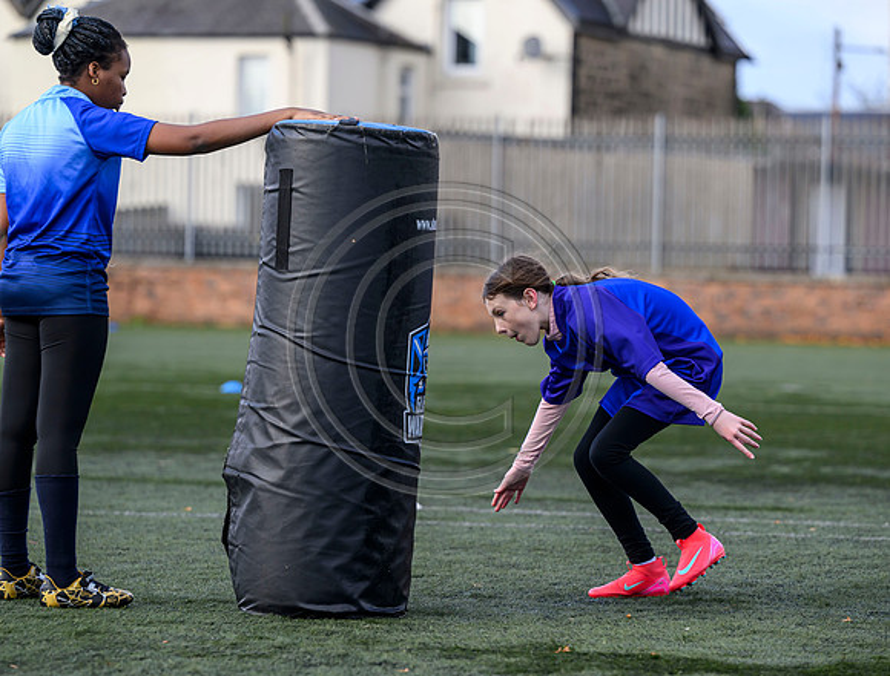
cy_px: 363
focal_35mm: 152
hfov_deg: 12.9
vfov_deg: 9.8
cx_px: 545
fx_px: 3938
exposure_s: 1/1250
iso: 500
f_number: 3.2
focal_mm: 130
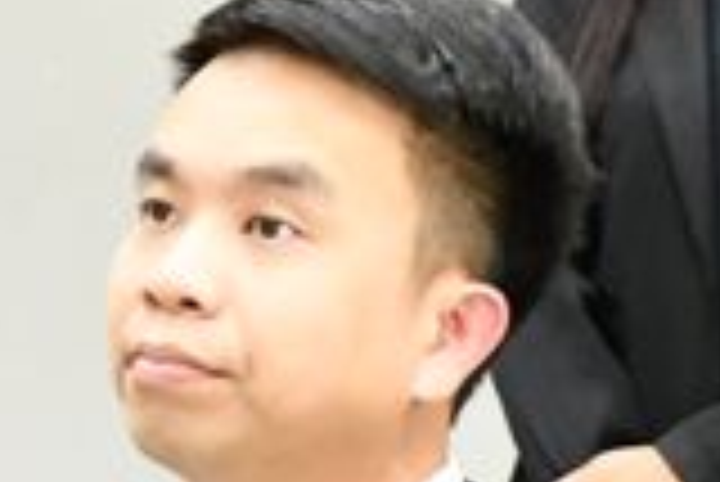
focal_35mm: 715
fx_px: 14313
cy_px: 800
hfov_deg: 2.9
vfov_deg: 1.9
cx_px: 900
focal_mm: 75
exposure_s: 1/100
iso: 3200
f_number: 5
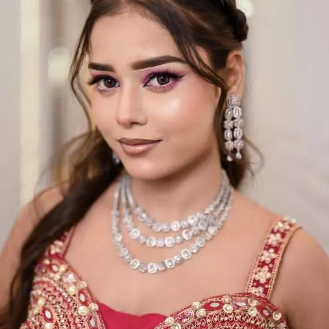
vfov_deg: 25.7
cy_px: 162
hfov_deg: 25.7
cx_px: 169
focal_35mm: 67
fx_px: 720
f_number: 1.8
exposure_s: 1/100
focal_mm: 50
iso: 125
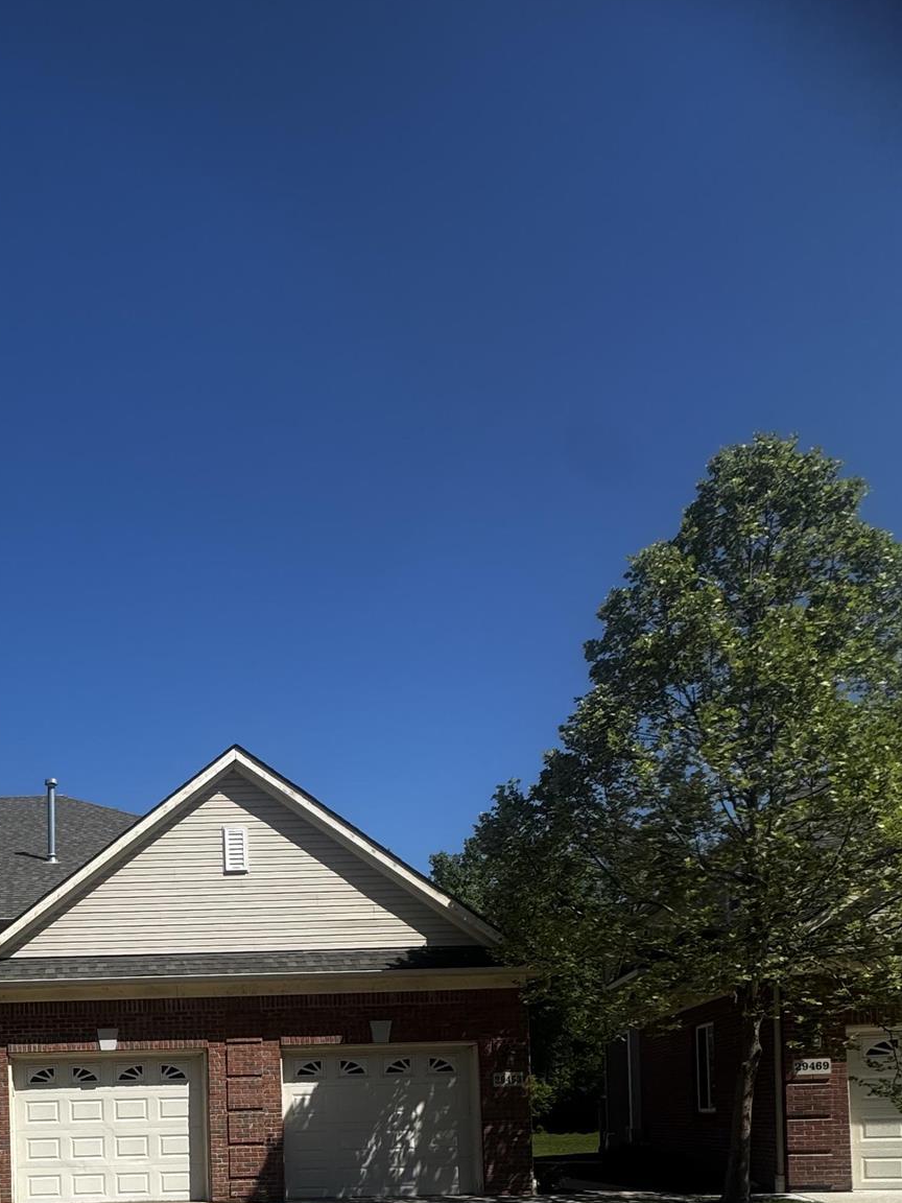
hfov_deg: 43.8
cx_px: 34
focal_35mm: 28
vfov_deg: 53.6
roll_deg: +1.5
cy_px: 1129
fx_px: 973
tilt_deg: -0.1
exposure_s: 1/2415
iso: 50
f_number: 2.2
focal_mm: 2.22
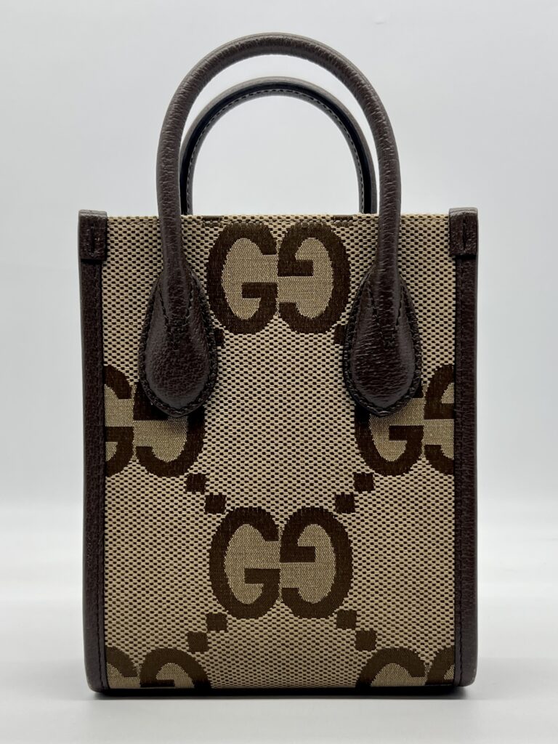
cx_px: 279
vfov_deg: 67.3
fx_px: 559
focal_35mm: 26
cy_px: 372
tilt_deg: -4.9
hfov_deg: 53.1
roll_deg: +0.2
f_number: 1.5
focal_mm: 5.7
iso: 32
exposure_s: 1/139
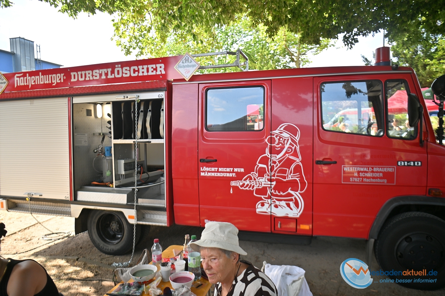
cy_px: 148
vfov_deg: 53.1
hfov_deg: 73.7
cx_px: 222
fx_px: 297
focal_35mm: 24
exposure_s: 1/640
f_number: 2.8
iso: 160
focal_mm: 24
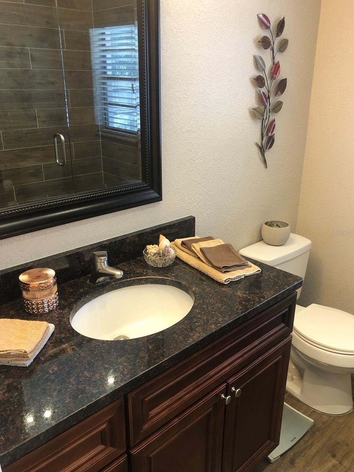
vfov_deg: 61.7
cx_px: 177
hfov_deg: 48.2
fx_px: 395
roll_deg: -0.2
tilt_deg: -20.2
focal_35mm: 29
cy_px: 233
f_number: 1.8
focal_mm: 3.99
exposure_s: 1/17
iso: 40
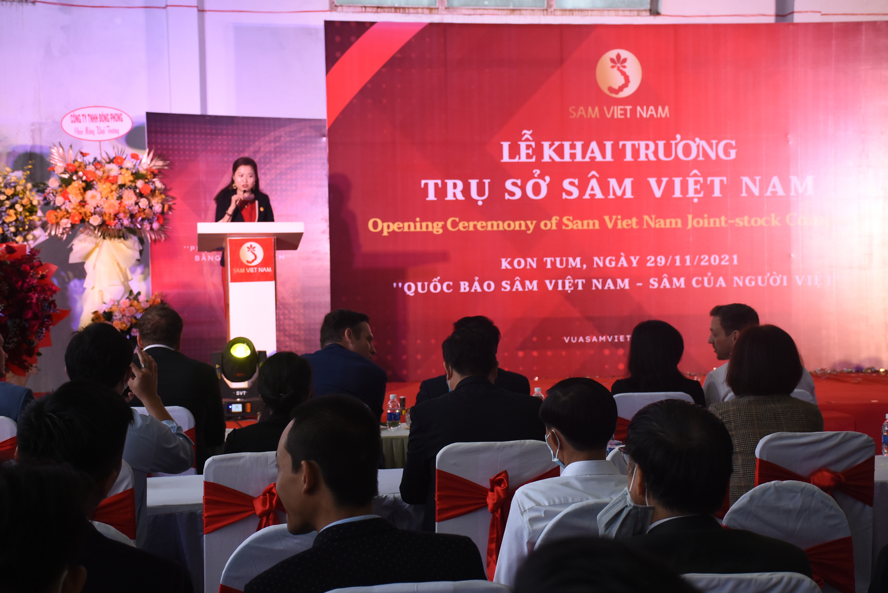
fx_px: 1555
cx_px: 444
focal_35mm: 63
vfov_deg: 21.6
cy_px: 296
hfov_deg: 31.9
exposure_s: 1/60
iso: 500
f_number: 5.6
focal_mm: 42
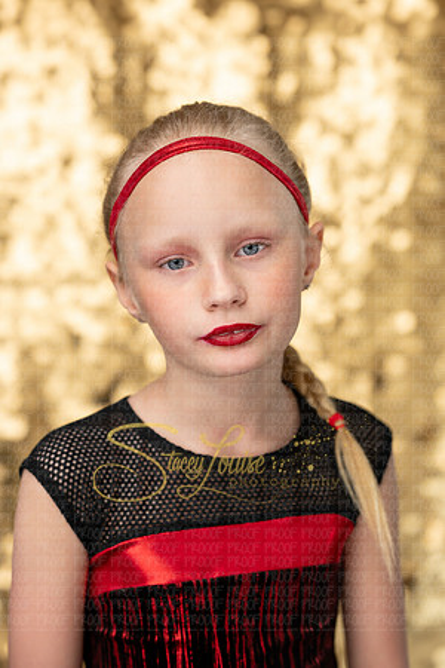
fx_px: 1576
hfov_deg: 16.1
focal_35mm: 85
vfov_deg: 23.9
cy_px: 334
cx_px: 222
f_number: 2.8
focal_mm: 85
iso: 1250
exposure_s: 1/1000
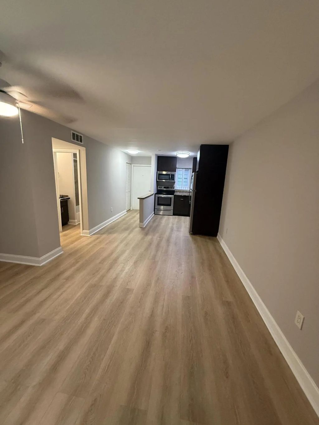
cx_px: 160
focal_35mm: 14
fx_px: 172
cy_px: 212
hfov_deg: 85.7
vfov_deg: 102.1
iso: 320
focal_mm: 2.22
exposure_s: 1/60
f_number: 2.2
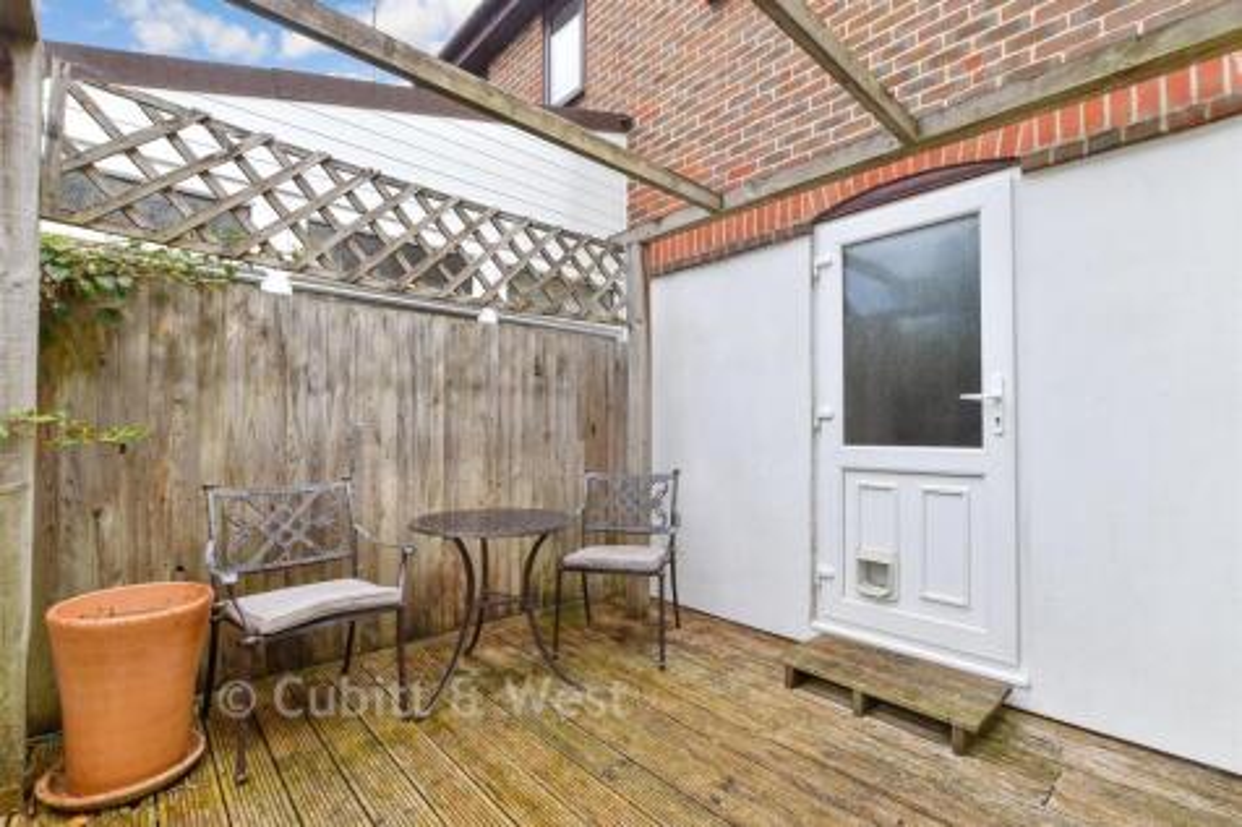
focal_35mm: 15
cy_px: 414
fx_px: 517
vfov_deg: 77.3
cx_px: 621
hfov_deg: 100.4
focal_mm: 10
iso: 160
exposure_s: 1/100
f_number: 8
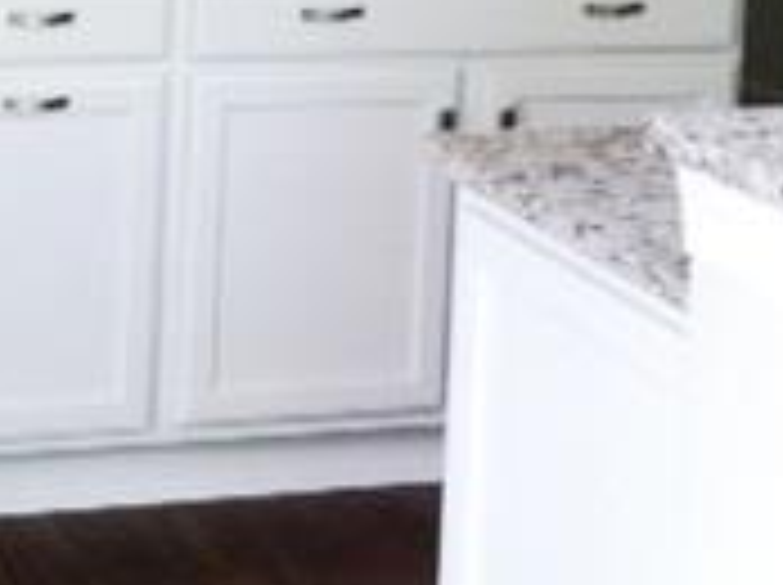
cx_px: -18
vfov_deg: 10.8
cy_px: -464
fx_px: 2914
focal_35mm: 129
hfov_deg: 15.0
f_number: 2.8
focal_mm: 3.85
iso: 80
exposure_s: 1/20
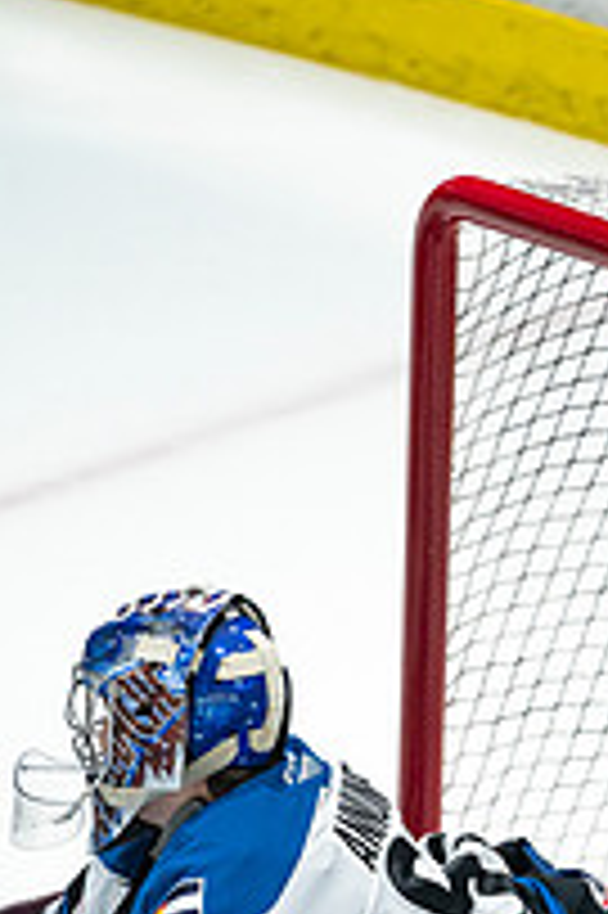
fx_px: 33799
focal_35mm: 1332
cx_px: 522
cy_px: 991
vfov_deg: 1.5
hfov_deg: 1.0
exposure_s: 1/1000
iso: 2000
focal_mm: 600
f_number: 4
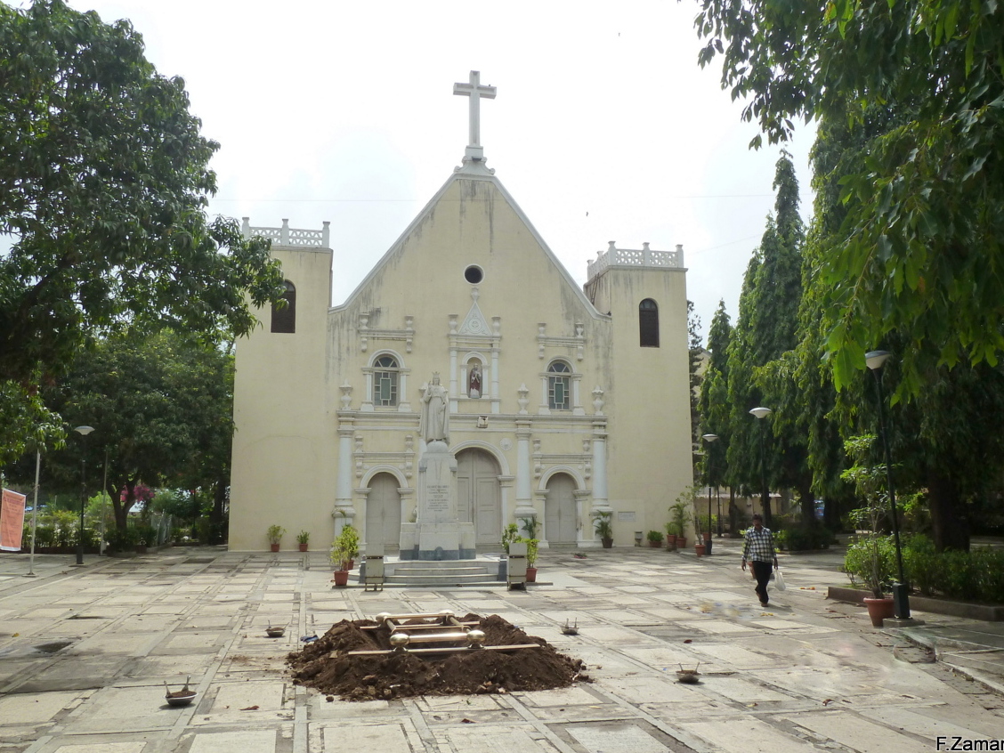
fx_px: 841
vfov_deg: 48.2
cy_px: 376
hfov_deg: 61.7
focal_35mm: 29
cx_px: 502
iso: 125
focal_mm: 4.7
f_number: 5.6
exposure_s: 1/500
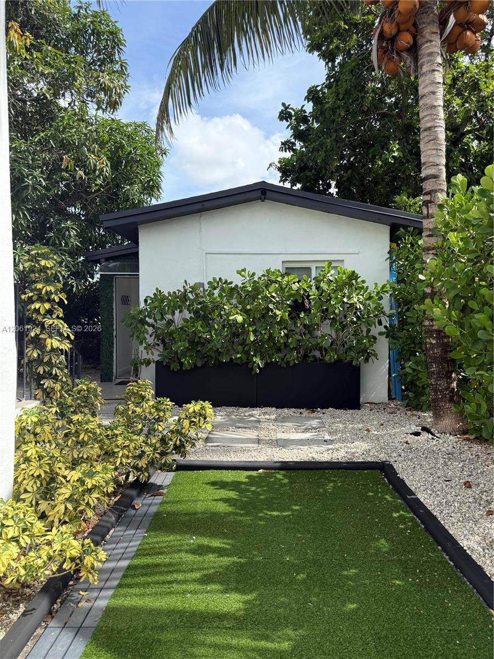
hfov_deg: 56.8
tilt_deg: -1.5
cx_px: 247
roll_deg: +0.7
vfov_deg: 71.6
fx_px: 457
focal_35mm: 24
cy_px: 330
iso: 100
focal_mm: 6.76
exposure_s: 1/2703
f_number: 1.78
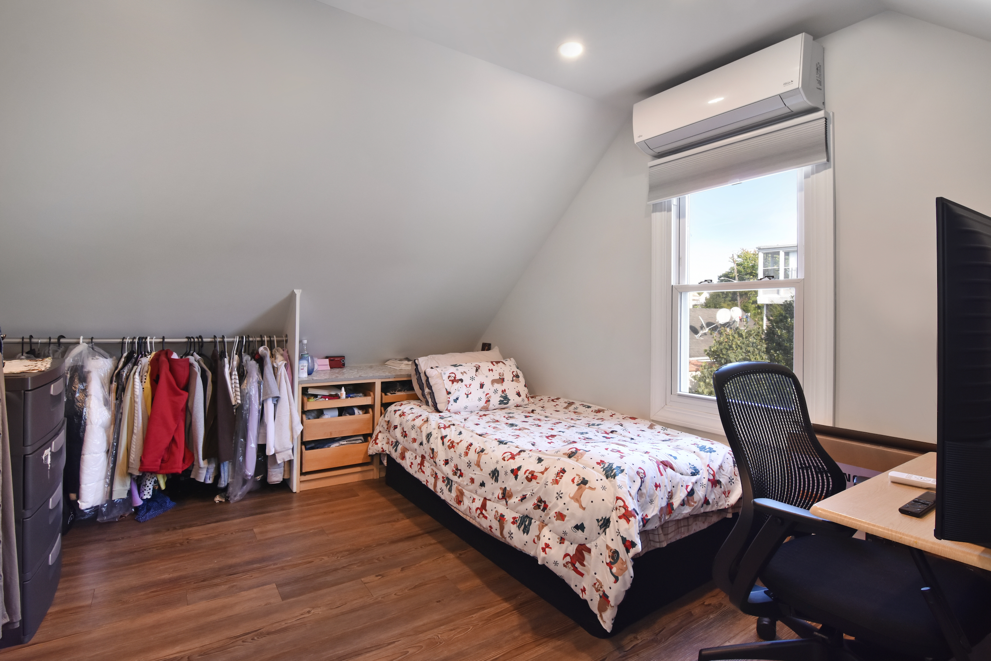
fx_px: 454
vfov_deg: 72.1
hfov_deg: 95.0
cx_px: 496
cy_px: 330
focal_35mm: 16
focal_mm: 11
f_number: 11
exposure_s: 1/30
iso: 640
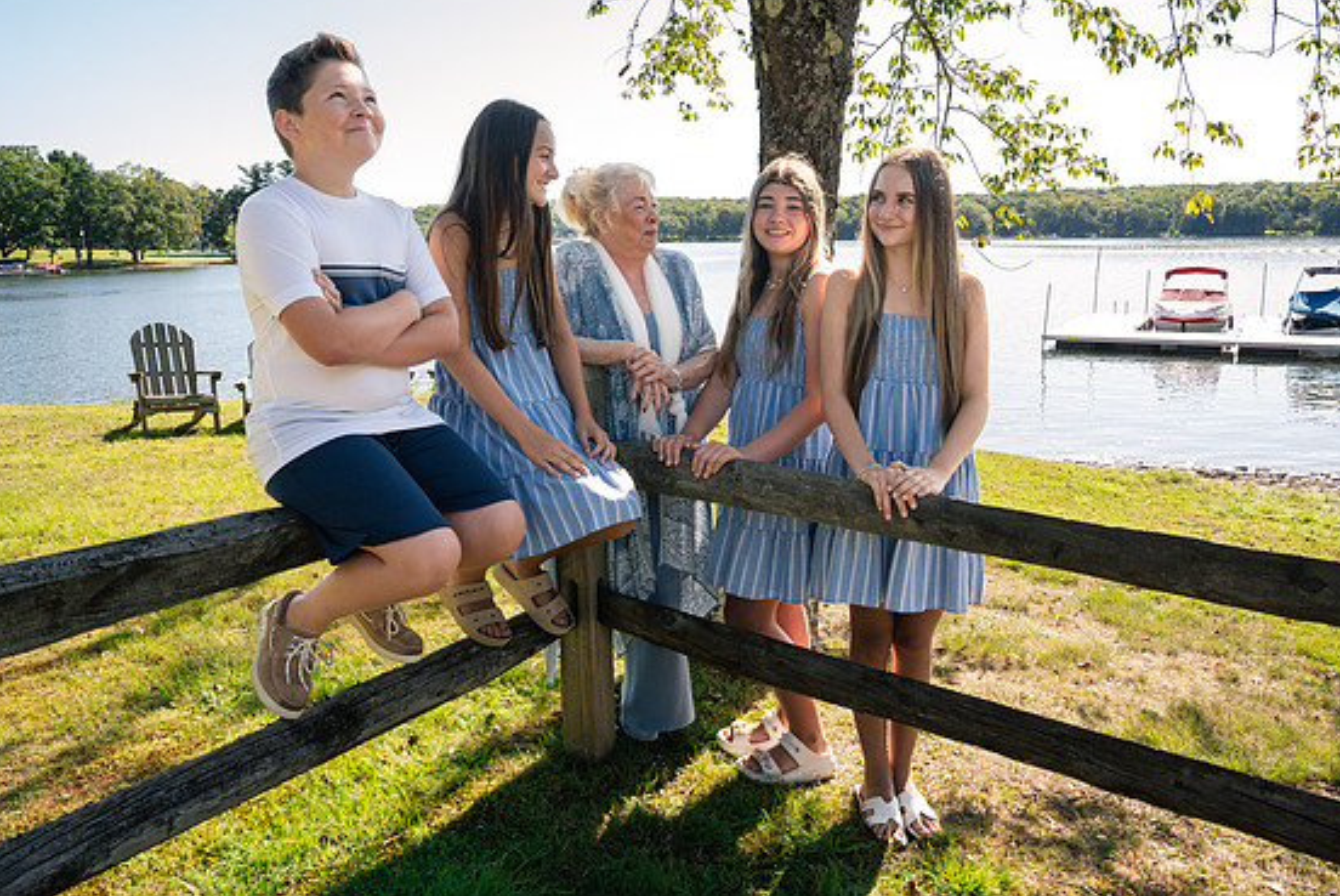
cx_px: 665
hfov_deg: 67.3
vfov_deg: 48.0
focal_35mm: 27
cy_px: 467
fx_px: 1006
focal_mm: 24
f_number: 7.1
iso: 400
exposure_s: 1/250
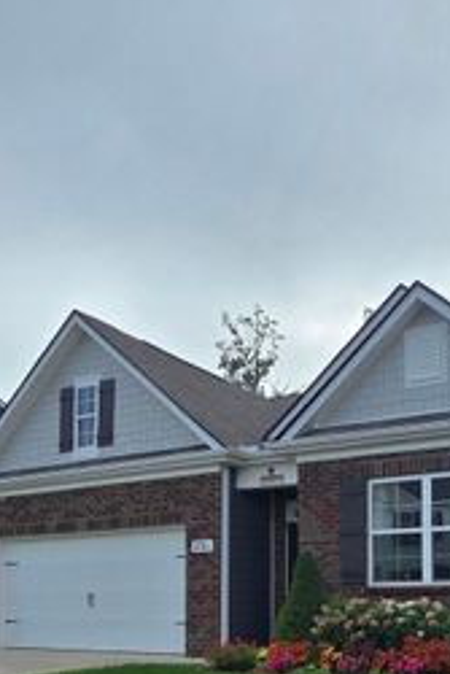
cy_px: 576
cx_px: 366
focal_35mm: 36
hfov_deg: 35.6
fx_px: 674
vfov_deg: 48.8
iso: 40
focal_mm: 2.2
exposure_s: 1/3446
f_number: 1.9
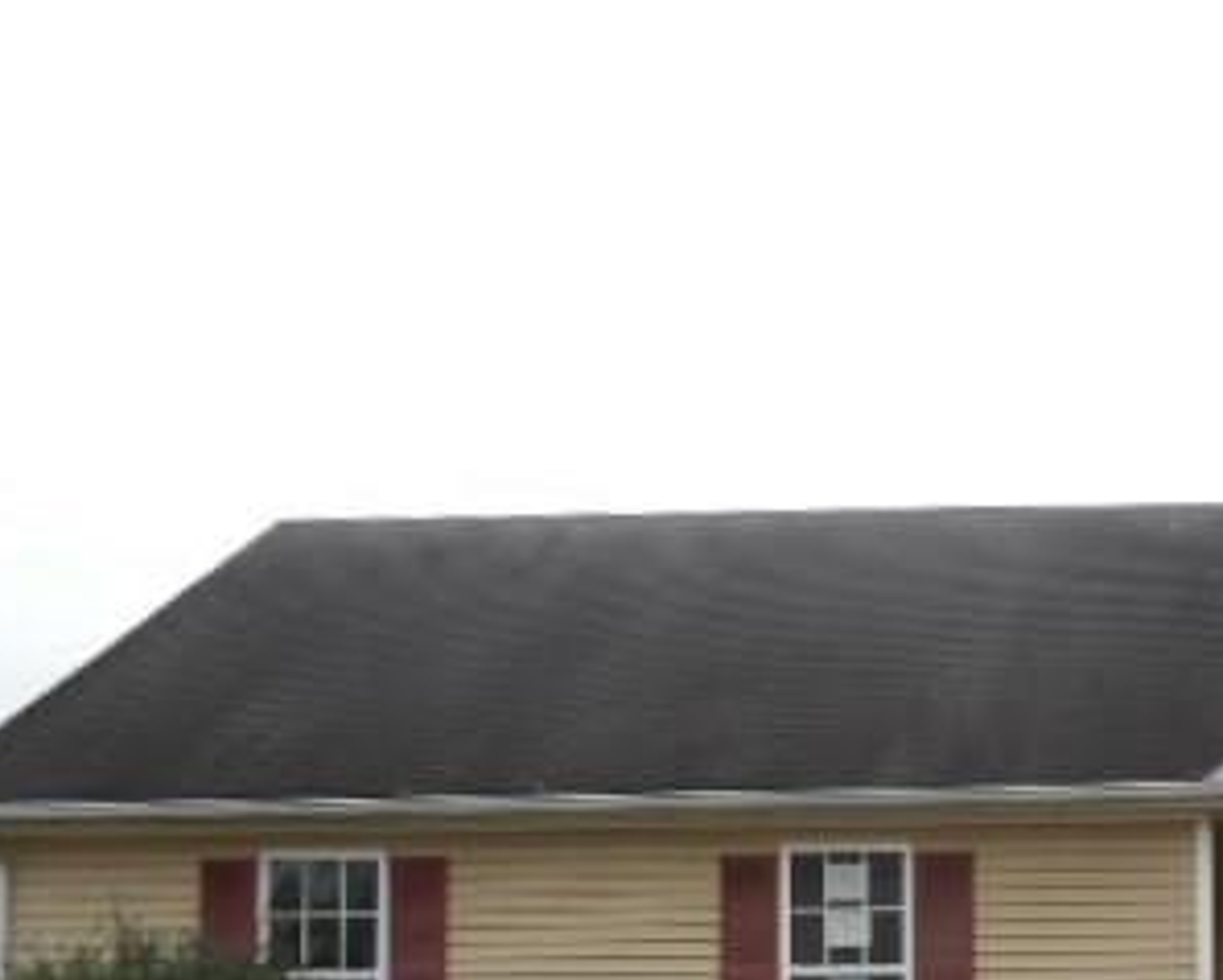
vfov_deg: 24.0
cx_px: 1202
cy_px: 964
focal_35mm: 61
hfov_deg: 29.1
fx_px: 2209
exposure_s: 1/50
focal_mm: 5.2
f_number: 4
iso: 80
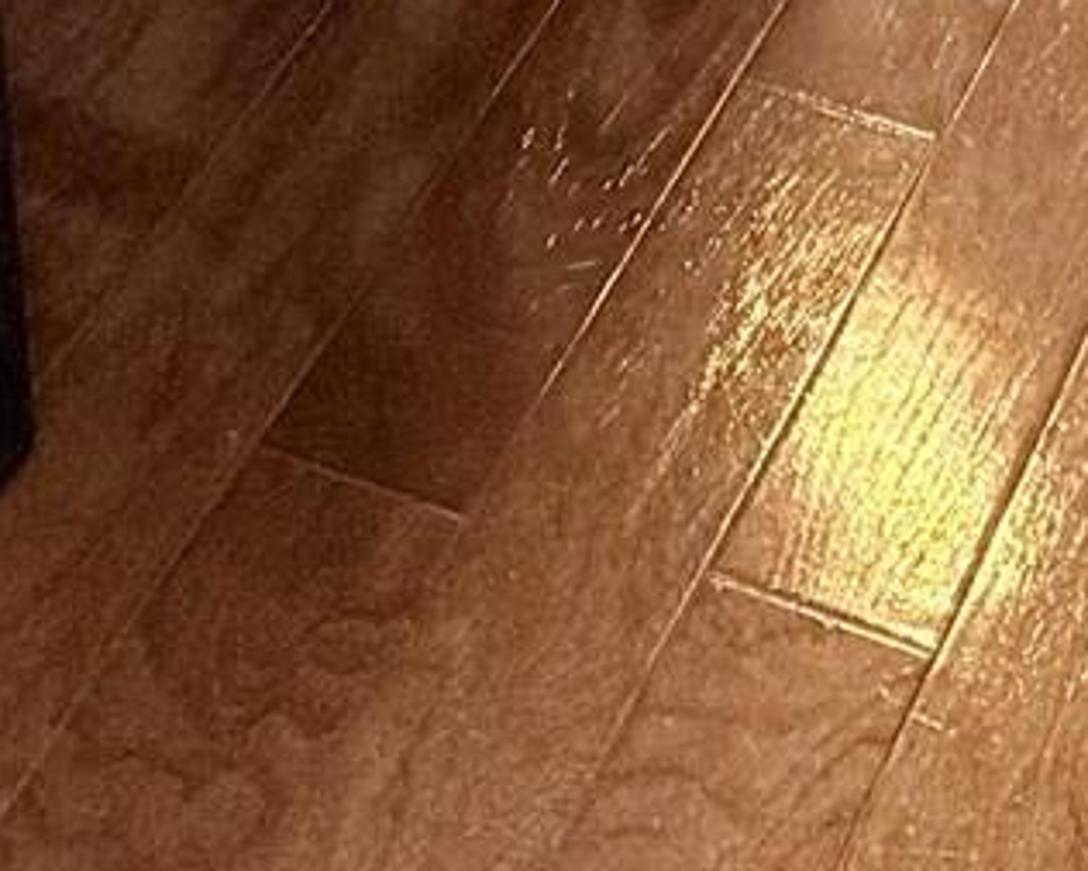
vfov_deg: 6.6
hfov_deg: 10.6
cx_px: -864
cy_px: -2961
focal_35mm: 171
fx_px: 5508
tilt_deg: -0.7
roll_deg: -1.3
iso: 320
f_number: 1.78
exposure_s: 1/120
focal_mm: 6.76
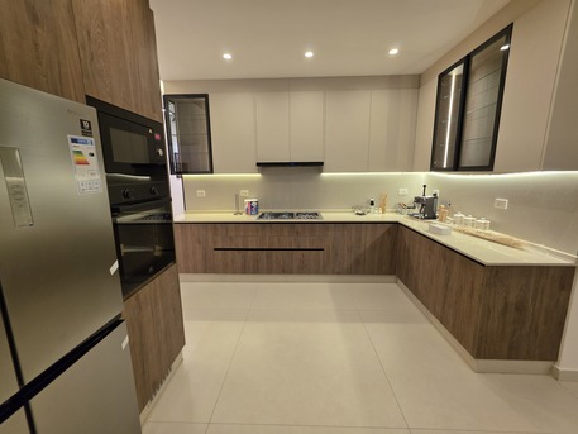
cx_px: 289
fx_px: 217
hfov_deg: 106.2
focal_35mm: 13
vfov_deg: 89.9
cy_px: 217
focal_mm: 2.2
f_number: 1.9
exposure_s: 1/100
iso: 125
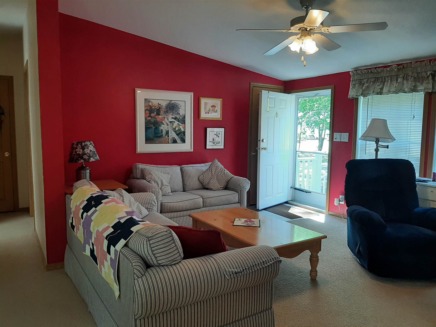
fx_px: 327
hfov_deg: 67.3
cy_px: 164
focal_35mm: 26
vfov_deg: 53.1
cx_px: 218
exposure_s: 1/60
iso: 50
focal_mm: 3.93
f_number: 1.7
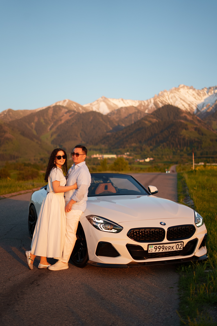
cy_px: 163
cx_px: 108
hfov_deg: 27.0
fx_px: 451
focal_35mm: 50
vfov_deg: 39.6
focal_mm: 50
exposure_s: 1/2500
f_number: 1.8
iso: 500
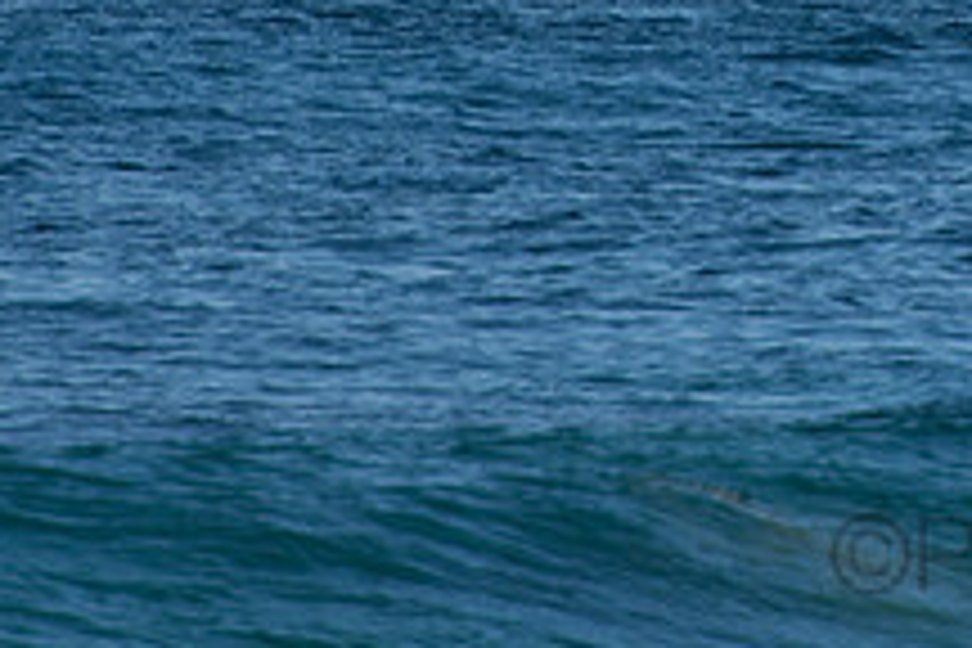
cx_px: 1179
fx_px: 43467
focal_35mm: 1610
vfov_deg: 0.9
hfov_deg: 1.3
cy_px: -191
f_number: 5.6
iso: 250
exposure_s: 1/1250
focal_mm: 400
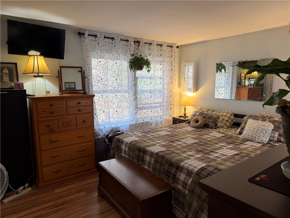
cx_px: 145
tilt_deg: -8.0
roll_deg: -0.3
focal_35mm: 24
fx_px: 201
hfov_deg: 71.6
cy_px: 109
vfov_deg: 56.8
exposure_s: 1/120
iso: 160
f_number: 1.78
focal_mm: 6.76
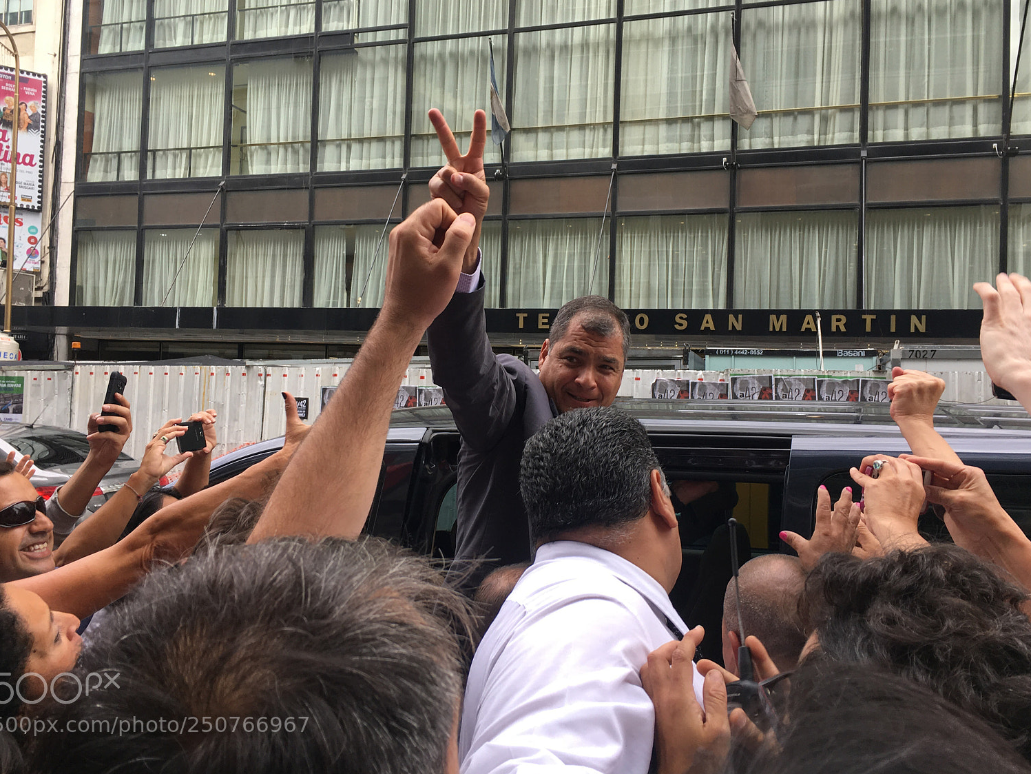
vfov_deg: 45.4
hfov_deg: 58.3
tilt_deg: +6.3
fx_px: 923
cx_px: 500
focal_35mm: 31
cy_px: 365
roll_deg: -4.0
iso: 25
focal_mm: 4.15
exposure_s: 1/296
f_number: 2.2
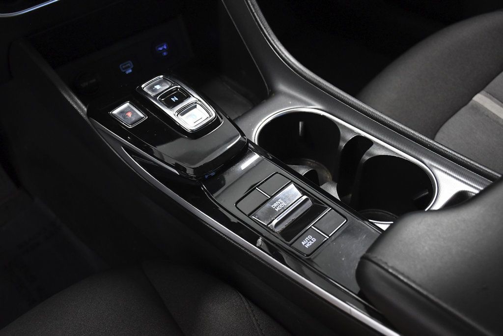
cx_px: 252
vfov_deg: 36.9
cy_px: 168
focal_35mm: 36
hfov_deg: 53.1
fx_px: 503
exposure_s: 1/250
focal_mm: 24
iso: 2500
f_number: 3.8
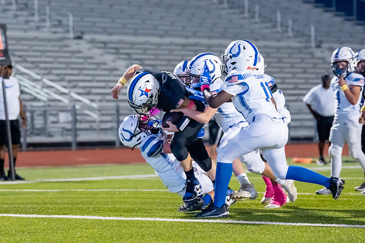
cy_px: 110
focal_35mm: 181
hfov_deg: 11.3
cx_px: 138
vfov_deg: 7.6
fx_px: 1840
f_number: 2.8
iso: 3200
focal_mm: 111
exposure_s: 1/1000
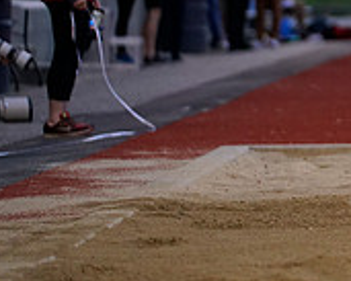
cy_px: -102
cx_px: 587
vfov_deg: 4.0
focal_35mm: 386
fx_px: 4012
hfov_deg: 5.0
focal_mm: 121
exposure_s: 1/1600
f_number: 2.8
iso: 3200
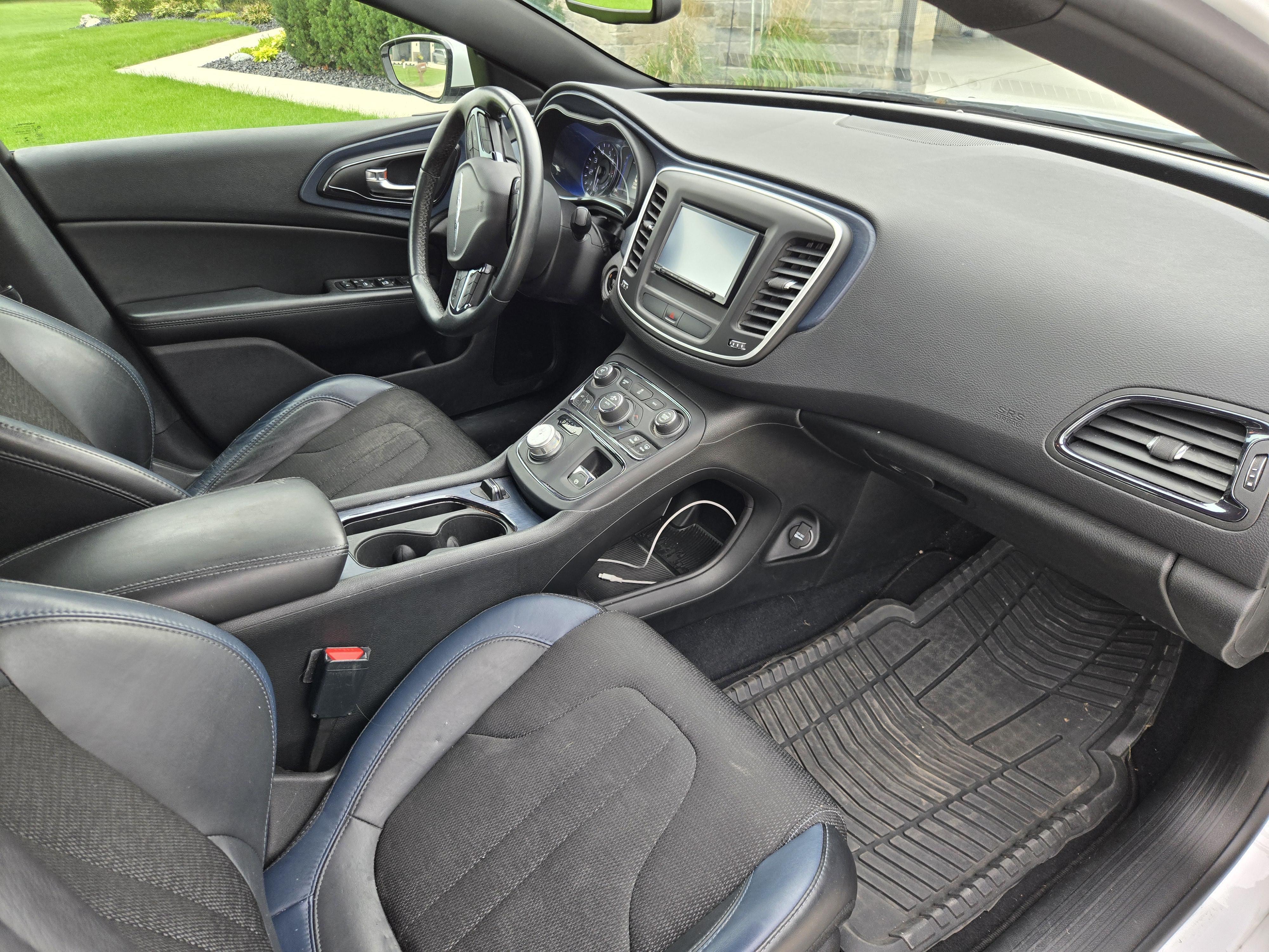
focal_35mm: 23
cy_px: 476
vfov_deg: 58.9
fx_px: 843
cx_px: 634
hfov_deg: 73.9
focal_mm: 5.4
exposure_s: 1/180
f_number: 1.8
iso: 100
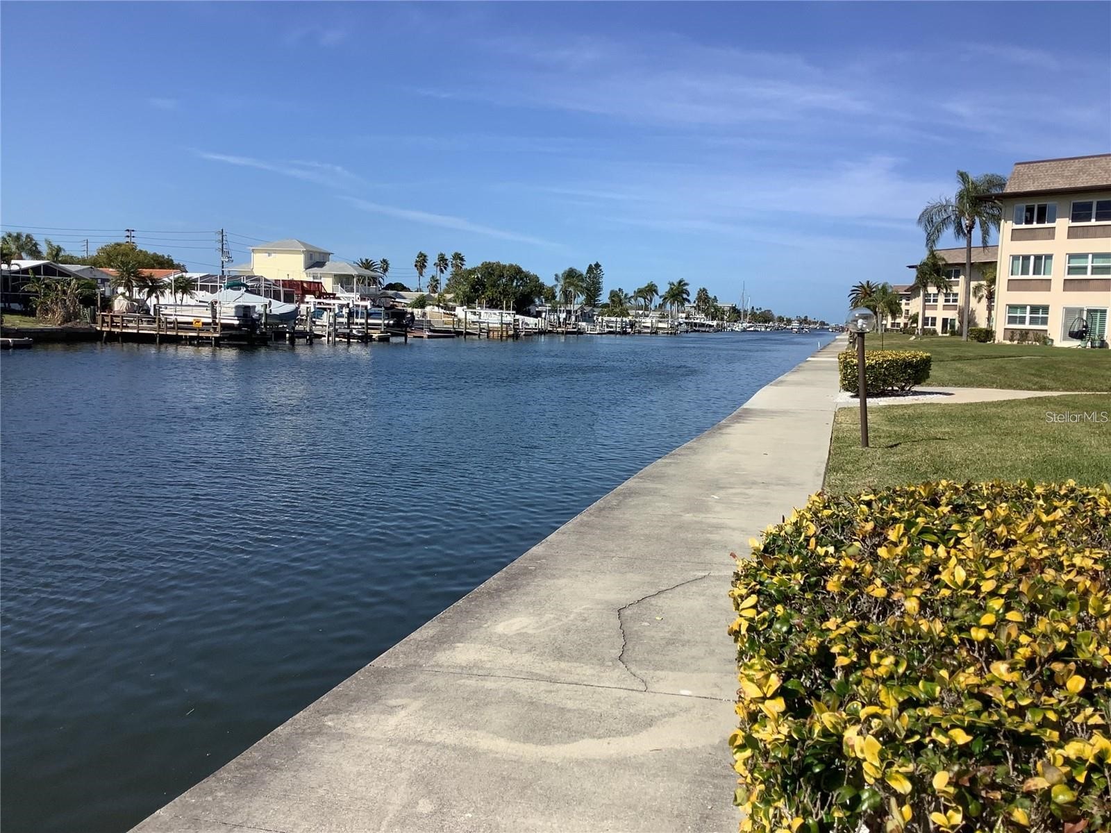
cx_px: 556
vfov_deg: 45.4
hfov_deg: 58.4
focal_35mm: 31
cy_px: 416
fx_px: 995
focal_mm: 3.3
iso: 25
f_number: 2.4
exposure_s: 1/1852
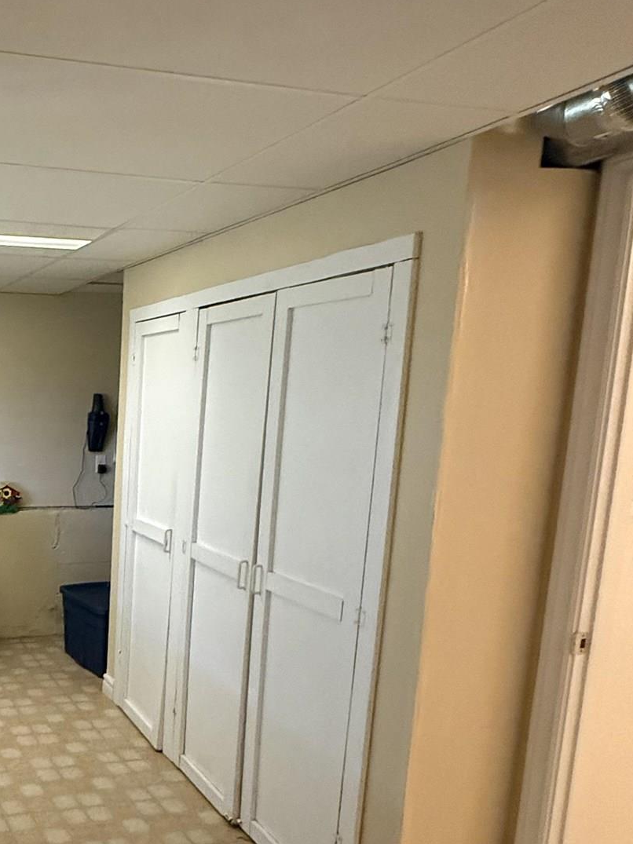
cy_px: 506
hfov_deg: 39.5
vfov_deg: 59.5
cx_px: -40
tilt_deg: -8.1
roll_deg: +0.1
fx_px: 732
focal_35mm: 30
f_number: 2.2
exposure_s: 1/60
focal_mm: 2.22
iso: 1000
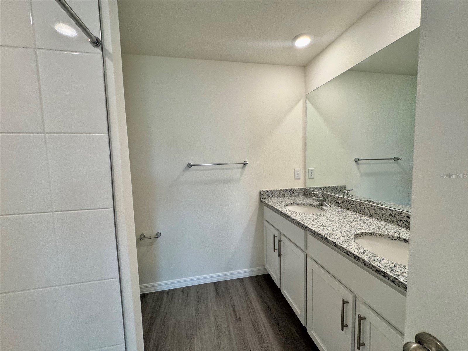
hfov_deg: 102.1
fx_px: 189
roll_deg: -0.5
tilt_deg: -6.3
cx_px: 234
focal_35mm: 14
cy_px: 176
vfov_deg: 85.7
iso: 160
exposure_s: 1/120
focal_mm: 2.22
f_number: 2.2
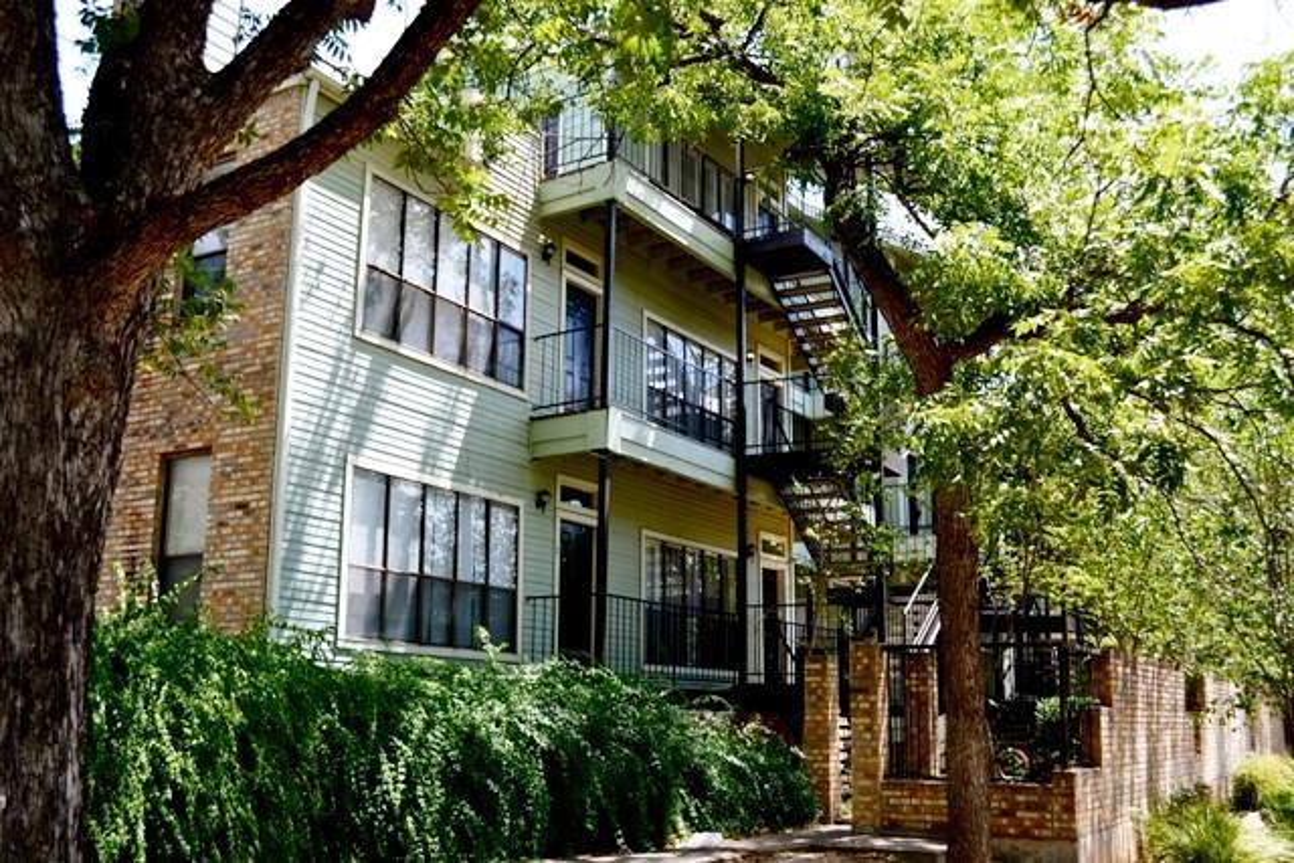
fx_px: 1294
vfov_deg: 36.9
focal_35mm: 36
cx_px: 647
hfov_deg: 53.1
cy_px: 432
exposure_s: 1/125
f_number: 5.6
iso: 100
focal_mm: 24
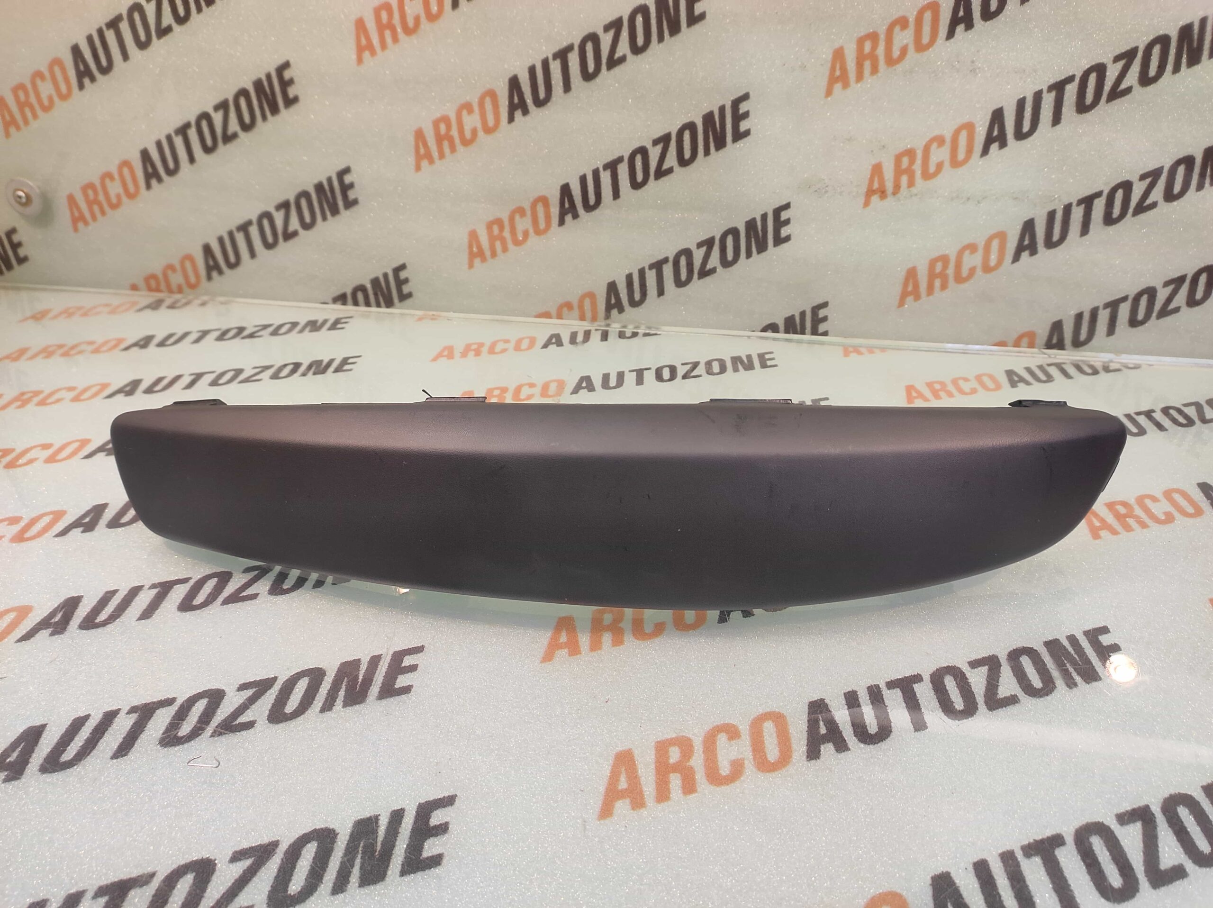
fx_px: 595
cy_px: 454
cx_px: 606
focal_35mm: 17
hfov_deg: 91.1
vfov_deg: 74.7
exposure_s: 1/33
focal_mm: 4.74
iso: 208
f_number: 1.79
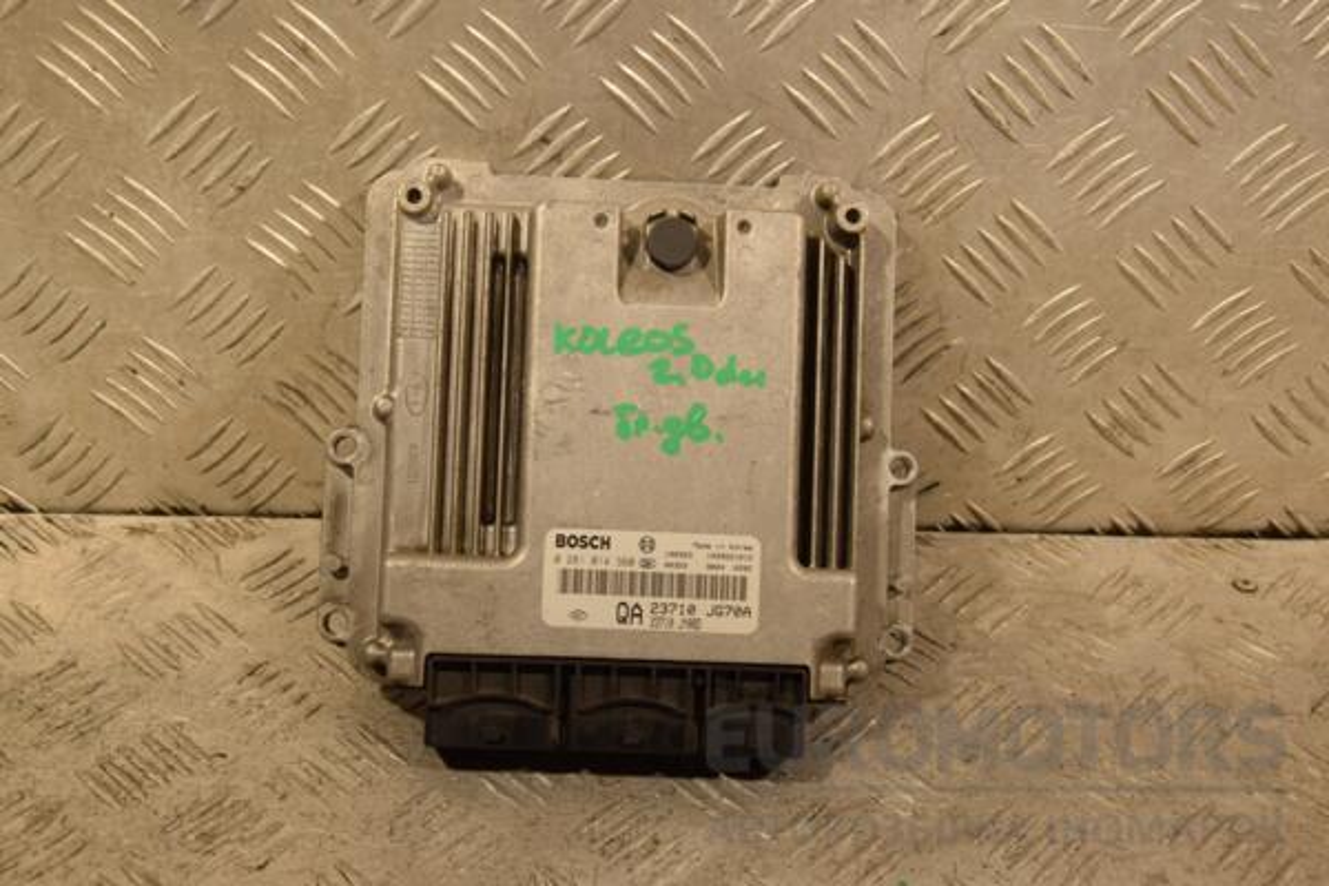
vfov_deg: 25.8
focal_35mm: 52
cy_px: 443
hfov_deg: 37.9
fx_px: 1938
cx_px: 664
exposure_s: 1/160
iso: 800
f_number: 6.3
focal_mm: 35
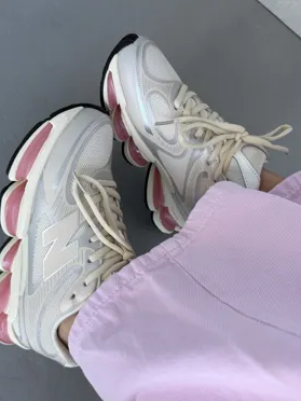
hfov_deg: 45.3
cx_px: 127
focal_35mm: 31
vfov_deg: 58.3
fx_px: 359
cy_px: 198
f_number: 1.78
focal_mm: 6.76
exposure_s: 1/121
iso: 160
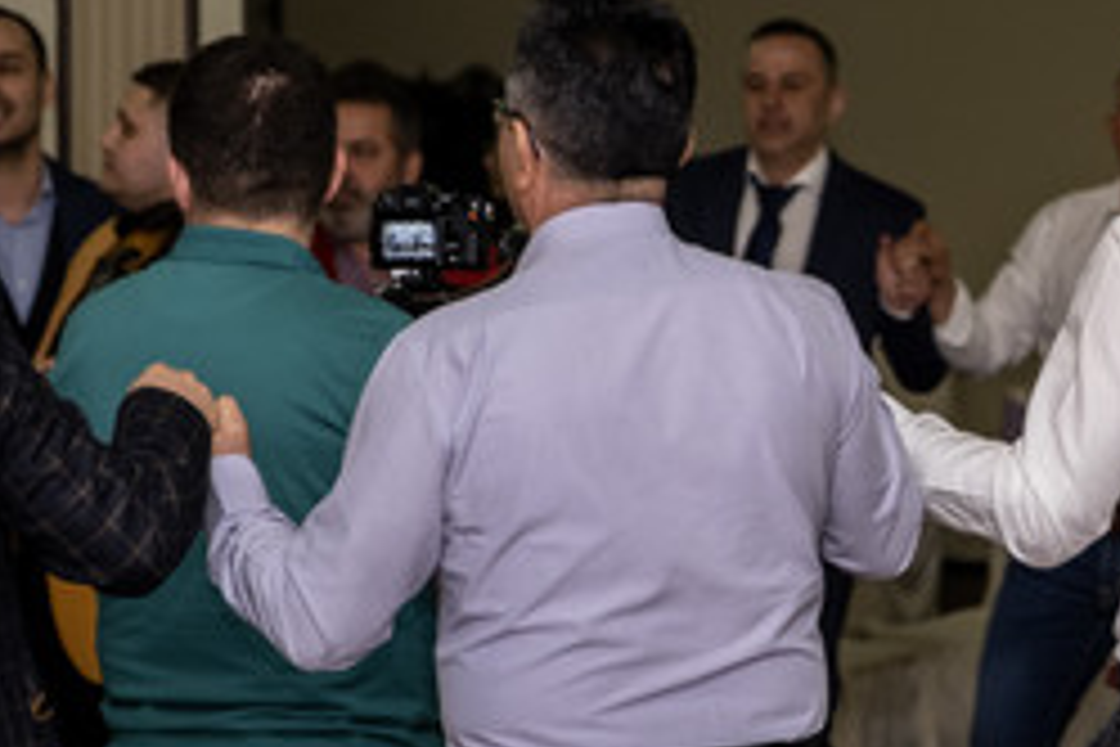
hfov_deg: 9.6
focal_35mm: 213
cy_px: 340
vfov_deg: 6.4
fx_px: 6626
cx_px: 1075
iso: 1000
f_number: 2.8
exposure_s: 1/160
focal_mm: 55
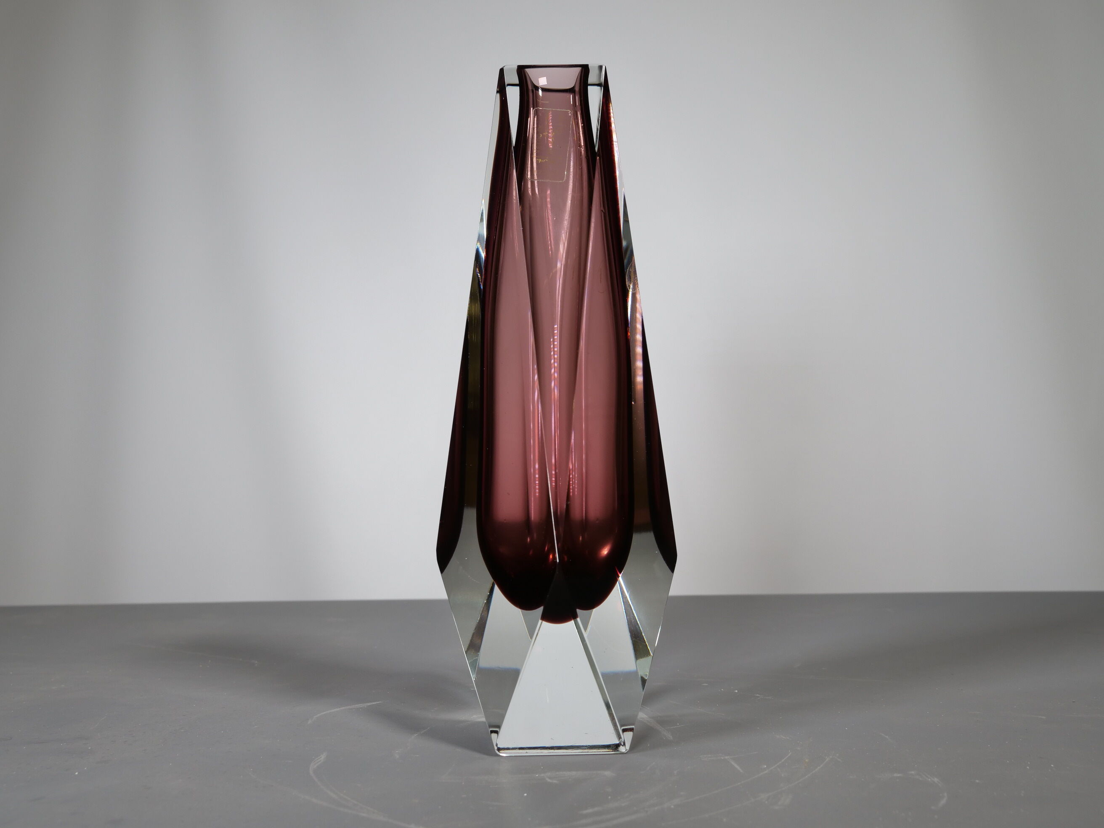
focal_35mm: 30
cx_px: 552
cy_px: 414
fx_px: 957
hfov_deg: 60.0
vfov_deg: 46.8
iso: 200
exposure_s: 1/60
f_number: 5.6
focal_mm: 15
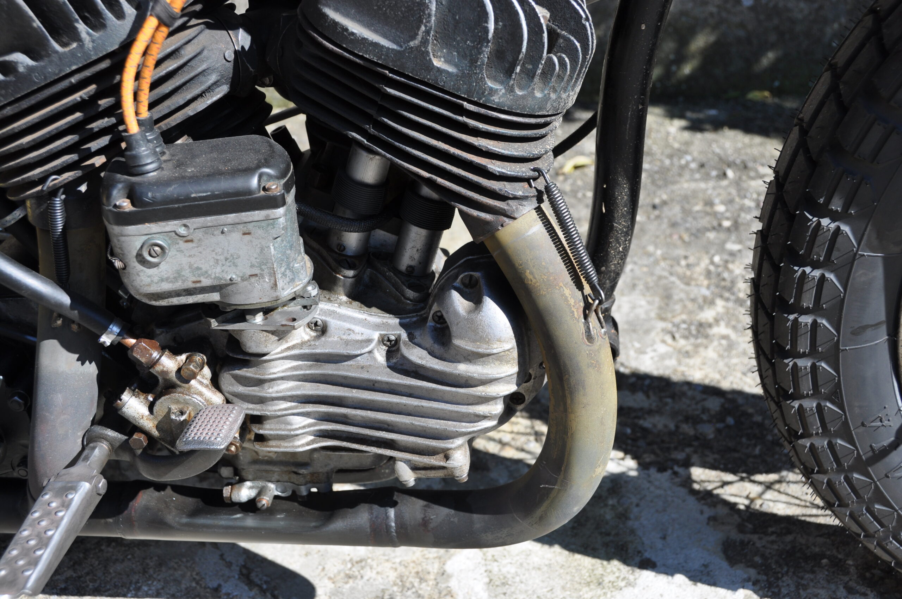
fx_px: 1051
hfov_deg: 46.5
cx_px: 451
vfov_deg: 31.8
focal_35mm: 42
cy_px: 300
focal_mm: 28
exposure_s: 1/500
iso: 200
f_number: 5.6
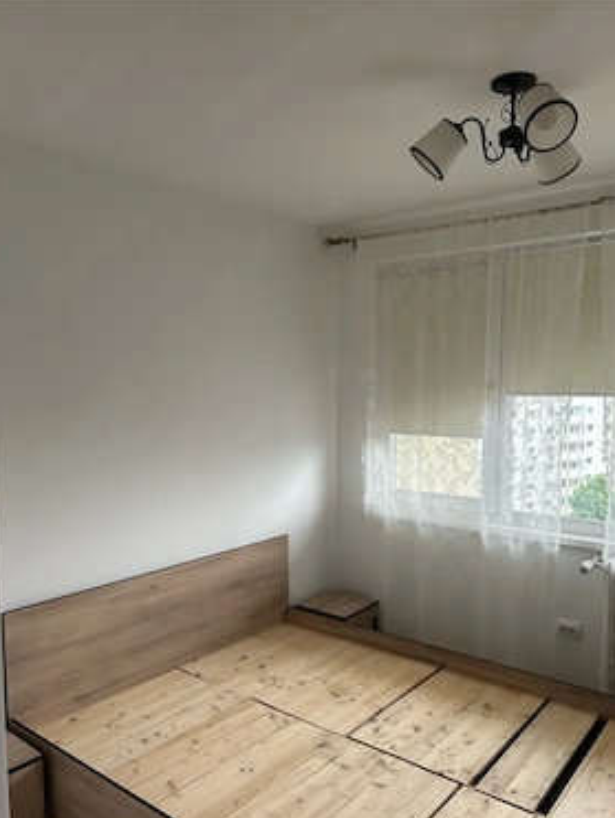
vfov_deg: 63.3
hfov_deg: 49.8
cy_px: 439
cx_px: 322
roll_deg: +0.0
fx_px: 662
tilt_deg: -5.3
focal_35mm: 28
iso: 40
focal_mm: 5.7
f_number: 1.5
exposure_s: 1/121
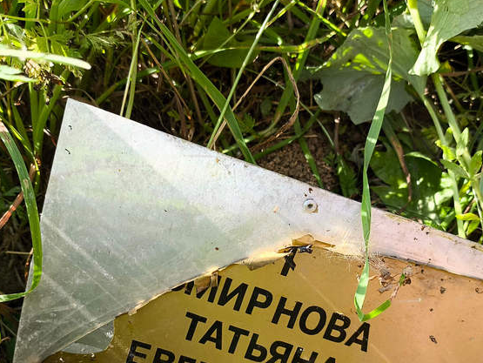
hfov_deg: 51.3
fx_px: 503
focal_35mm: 36
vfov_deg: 39.0
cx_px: 253
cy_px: 255
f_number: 1.7
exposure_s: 1/266
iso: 50
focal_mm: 4.71
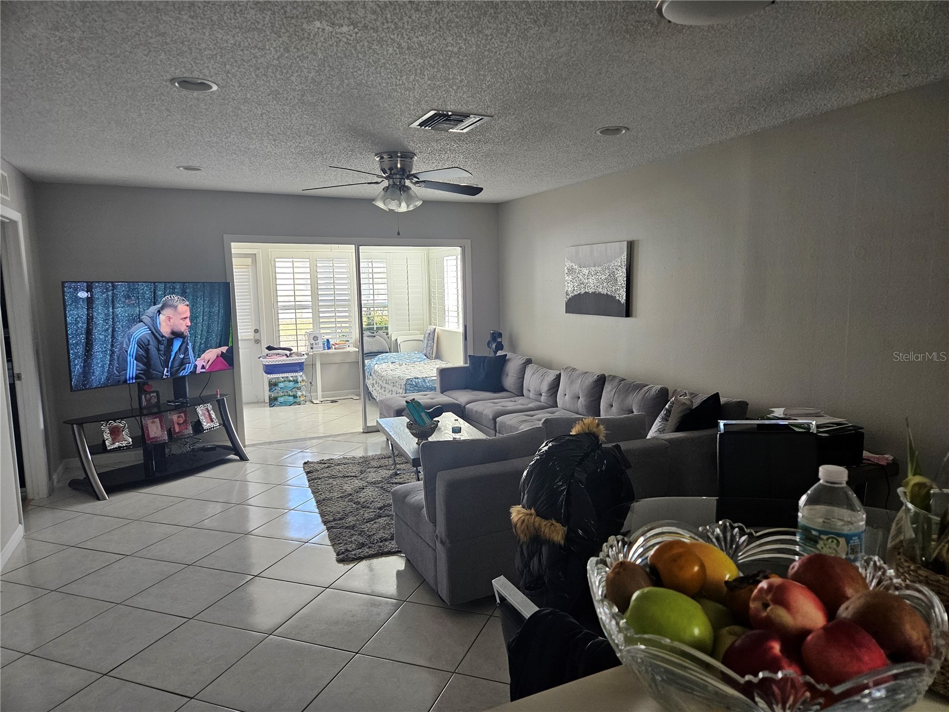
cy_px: 356
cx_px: 474
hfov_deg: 73.9
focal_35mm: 23
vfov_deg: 58.9
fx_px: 631
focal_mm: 5.4
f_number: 1.8
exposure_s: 1/120
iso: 160
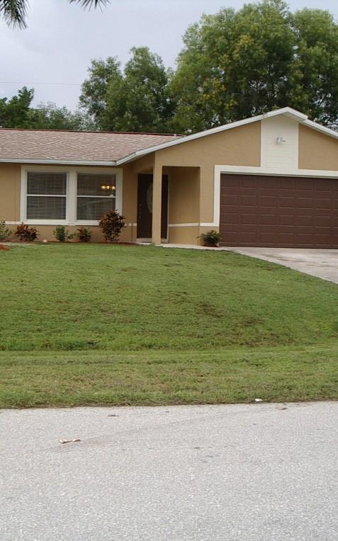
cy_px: 270
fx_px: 796
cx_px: 113
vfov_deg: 37.5
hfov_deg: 23.9
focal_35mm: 54
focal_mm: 5.8
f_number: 4.8
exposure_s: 1/80
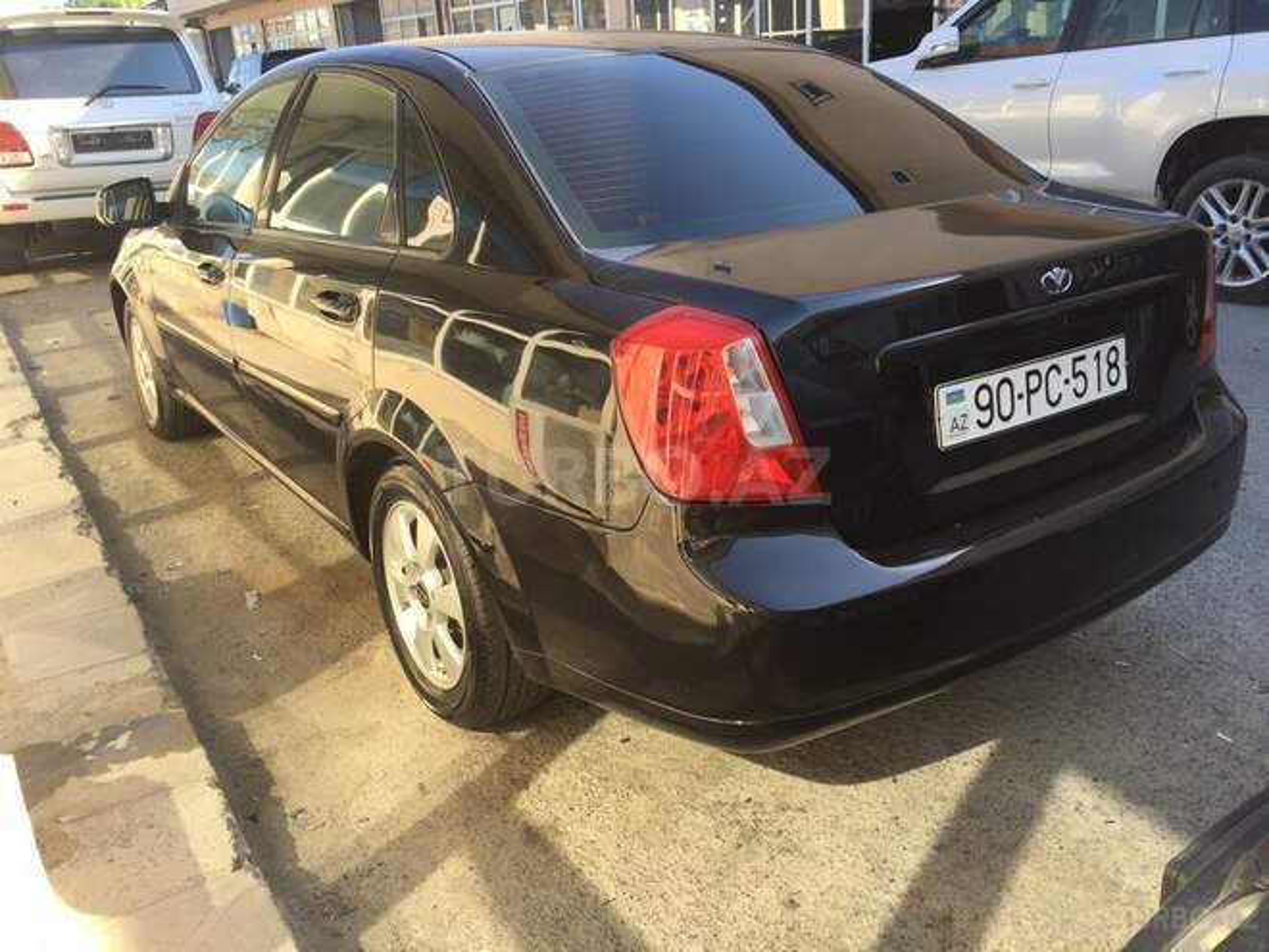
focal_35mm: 29
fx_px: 1063
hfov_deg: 61.7
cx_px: 634
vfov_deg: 48.2
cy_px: 476
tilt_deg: -21.7
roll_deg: +4.1
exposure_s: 1/344
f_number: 2.2
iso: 32
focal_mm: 4.15
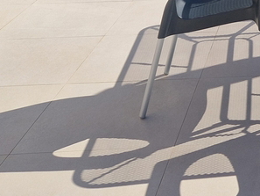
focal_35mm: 93
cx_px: 373
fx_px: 699
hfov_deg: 18.9
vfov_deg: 14.7
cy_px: -105
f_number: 1.8
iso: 50
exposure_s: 1/2744
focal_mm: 5.4
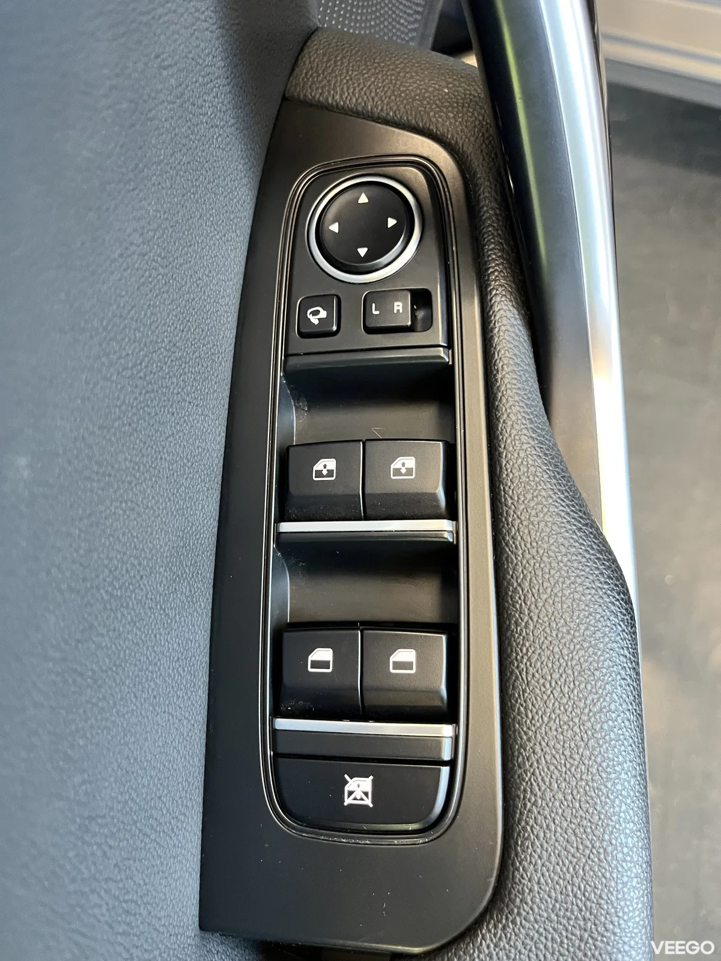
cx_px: 360
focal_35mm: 26
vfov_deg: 67.3
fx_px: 722
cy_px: 480
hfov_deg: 53.1
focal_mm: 5.1
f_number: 1.6
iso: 320
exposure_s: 1/50
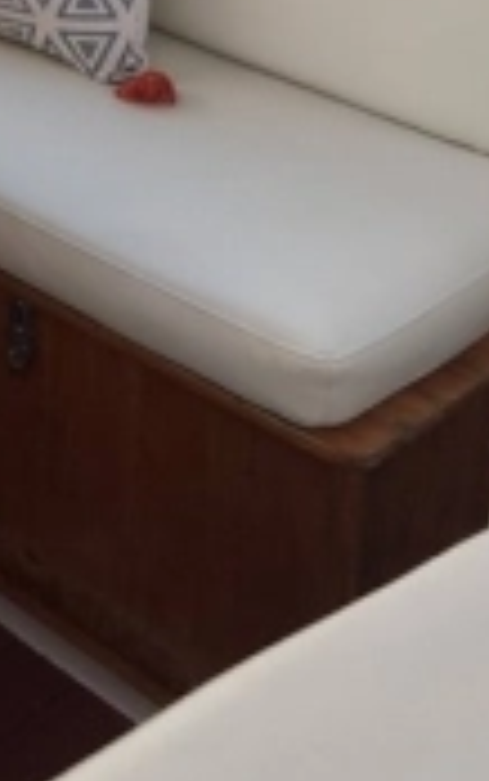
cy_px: -132
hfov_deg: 13.4
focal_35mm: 87
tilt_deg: -19.8
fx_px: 1852
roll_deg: +3.0
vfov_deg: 22.2
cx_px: -408
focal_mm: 5.7
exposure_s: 1/803
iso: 50
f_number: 1.5
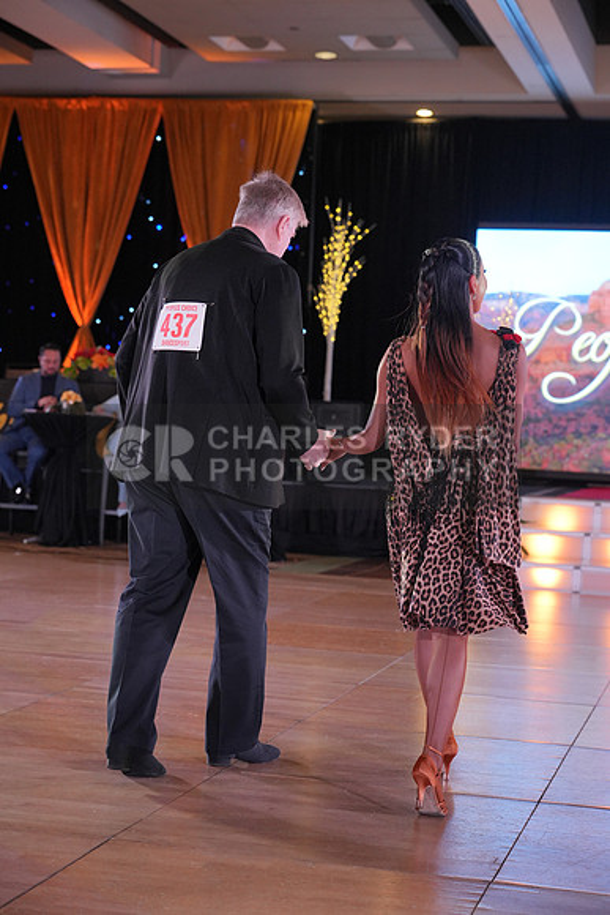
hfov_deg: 20.3
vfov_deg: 30.1
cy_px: 458
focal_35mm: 67
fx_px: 1702
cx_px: 305
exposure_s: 1/400
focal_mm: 67
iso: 1600
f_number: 4
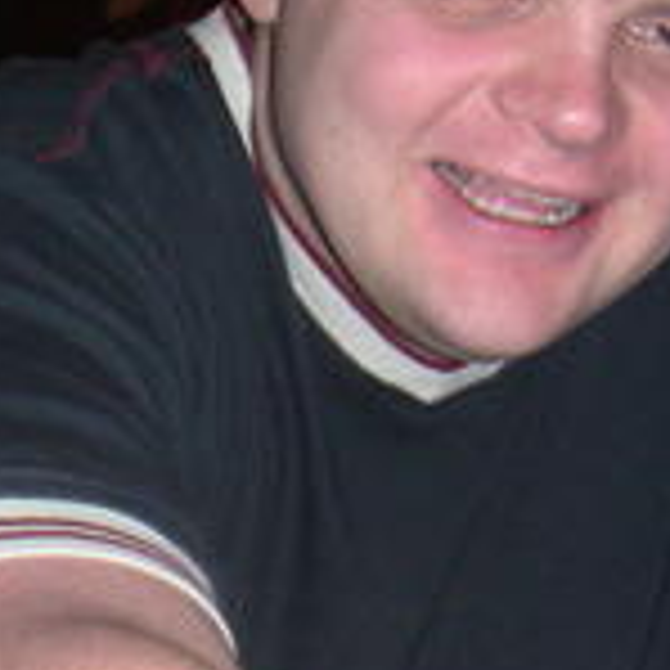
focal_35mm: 117
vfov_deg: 14.9
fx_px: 2562
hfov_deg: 14.9
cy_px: 355
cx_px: 270
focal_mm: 6
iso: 160
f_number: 2.8
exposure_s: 1/50
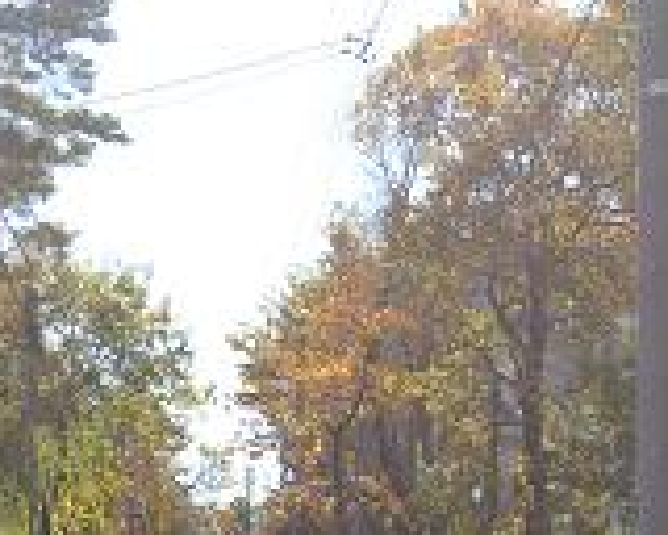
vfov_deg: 18.4
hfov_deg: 23.5
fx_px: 1601
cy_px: 552
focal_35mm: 81
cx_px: 449
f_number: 6.3
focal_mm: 20
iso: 100
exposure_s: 1/200
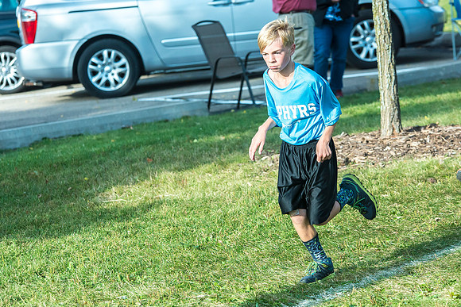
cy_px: 132
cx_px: 241
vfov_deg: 7.6
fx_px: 2326
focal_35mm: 182
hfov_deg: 11.3
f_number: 6.3
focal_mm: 150
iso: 2000
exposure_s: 1/4000
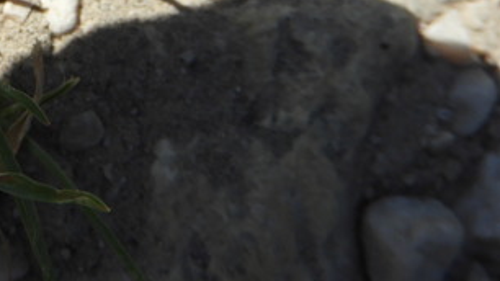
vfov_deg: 12.4
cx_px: -74
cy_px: -176
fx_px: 1206
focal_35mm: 91
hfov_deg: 21.9
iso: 100
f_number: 3.5
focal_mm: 5.4
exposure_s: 1/1250
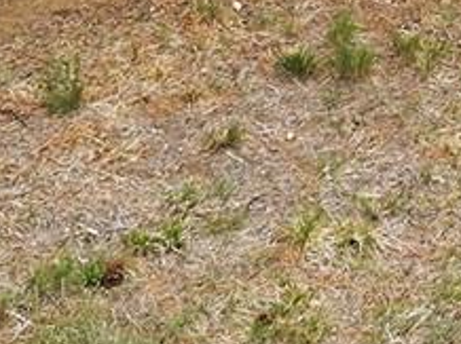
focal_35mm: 176
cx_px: 1197
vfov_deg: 7.1
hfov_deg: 9.6
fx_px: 2341
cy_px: -840
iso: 100
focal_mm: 12.3
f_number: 8
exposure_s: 1/160
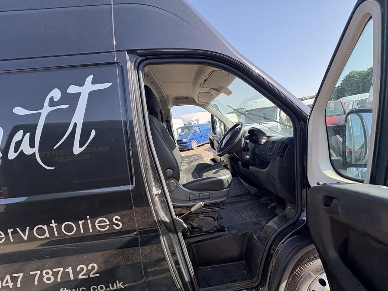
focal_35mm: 14
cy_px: 146
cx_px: 194
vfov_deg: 85.7
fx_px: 157
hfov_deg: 102.1
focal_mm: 2.22
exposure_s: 1/366
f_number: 2.2
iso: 50
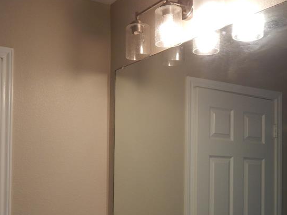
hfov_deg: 39.6
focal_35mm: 47
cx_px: 82
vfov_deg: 30.4
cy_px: 161
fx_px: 390
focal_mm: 4.5
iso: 125
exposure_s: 1/40
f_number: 3.1
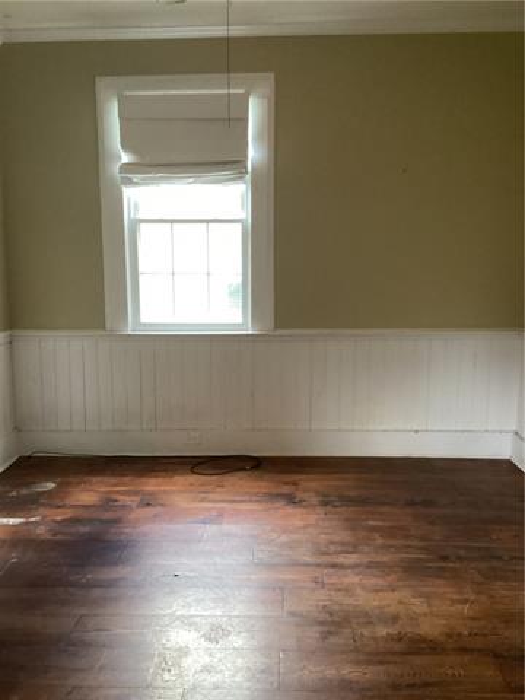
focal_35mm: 31
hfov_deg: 45.4
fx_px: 627
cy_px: 350
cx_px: 262
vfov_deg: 58.4
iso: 320
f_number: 2.4
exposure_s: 1/60
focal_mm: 3.3
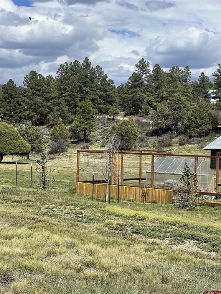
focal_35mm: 77
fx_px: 655
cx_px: 110
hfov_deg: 19.1
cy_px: 147
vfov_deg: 25.3
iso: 32
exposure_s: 1/1179
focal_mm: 9
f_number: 2.8
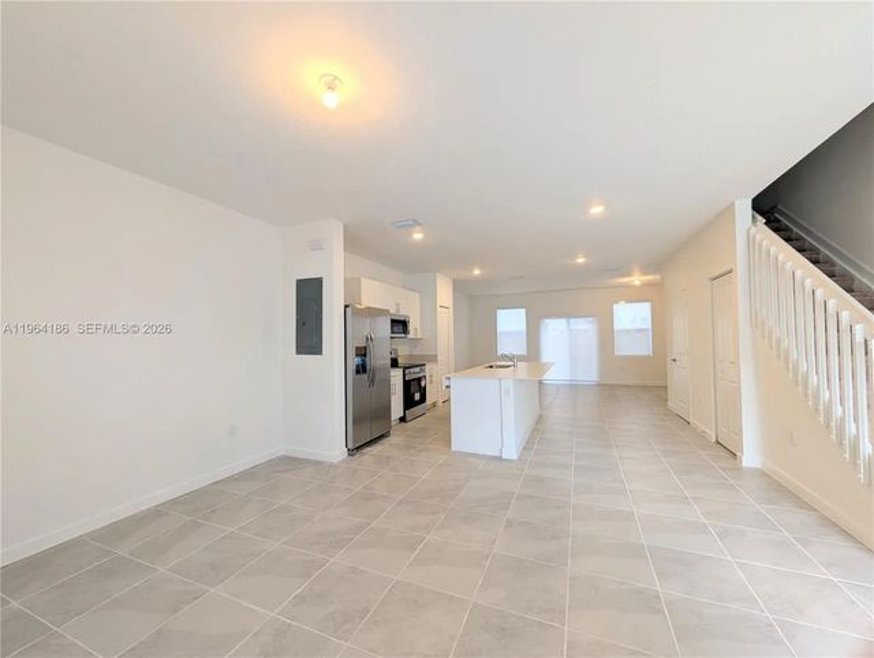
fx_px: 303
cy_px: 329
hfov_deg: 110.5
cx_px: 437
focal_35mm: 12
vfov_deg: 94.6
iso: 63
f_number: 1.7
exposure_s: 1/120
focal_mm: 2.02
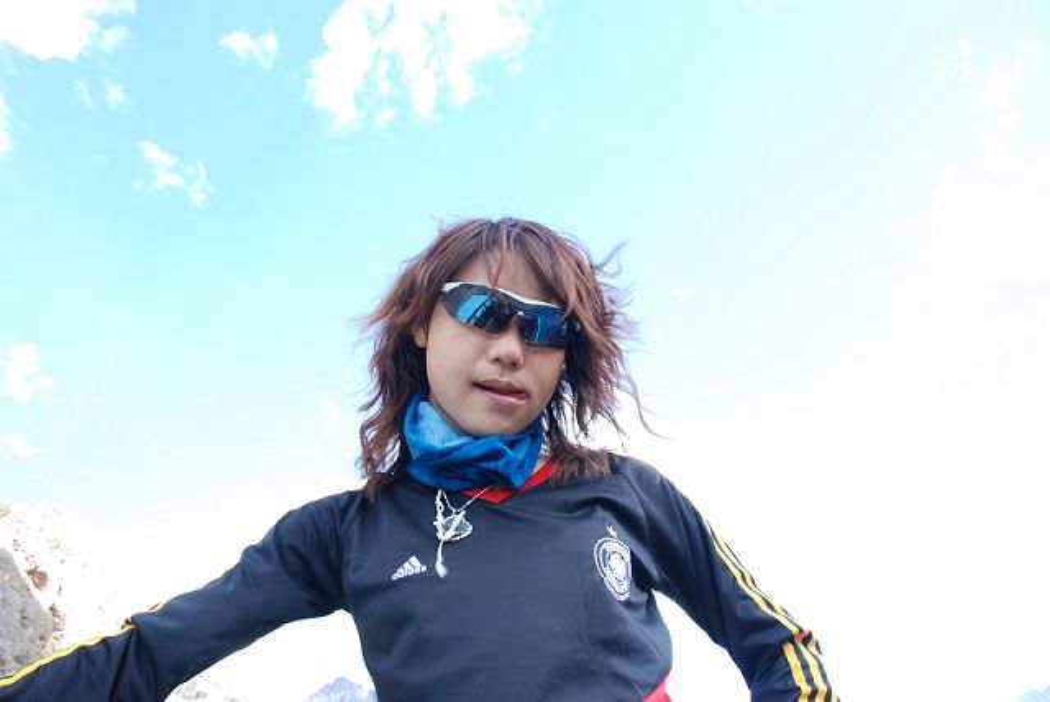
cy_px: 351
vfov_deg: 48.0
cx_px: 525
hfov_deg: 67.3
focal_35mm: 27
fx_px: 788
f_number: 8
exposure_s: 1/25
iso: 100
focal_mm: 18
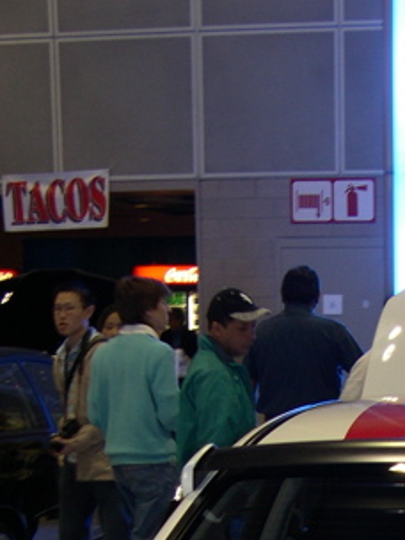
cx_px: 469
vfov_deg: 18.5
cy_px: 671
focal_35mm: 100
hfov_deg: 14.4
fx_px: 1560
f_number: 2.8
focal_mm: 8
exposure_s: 1/30
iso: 100
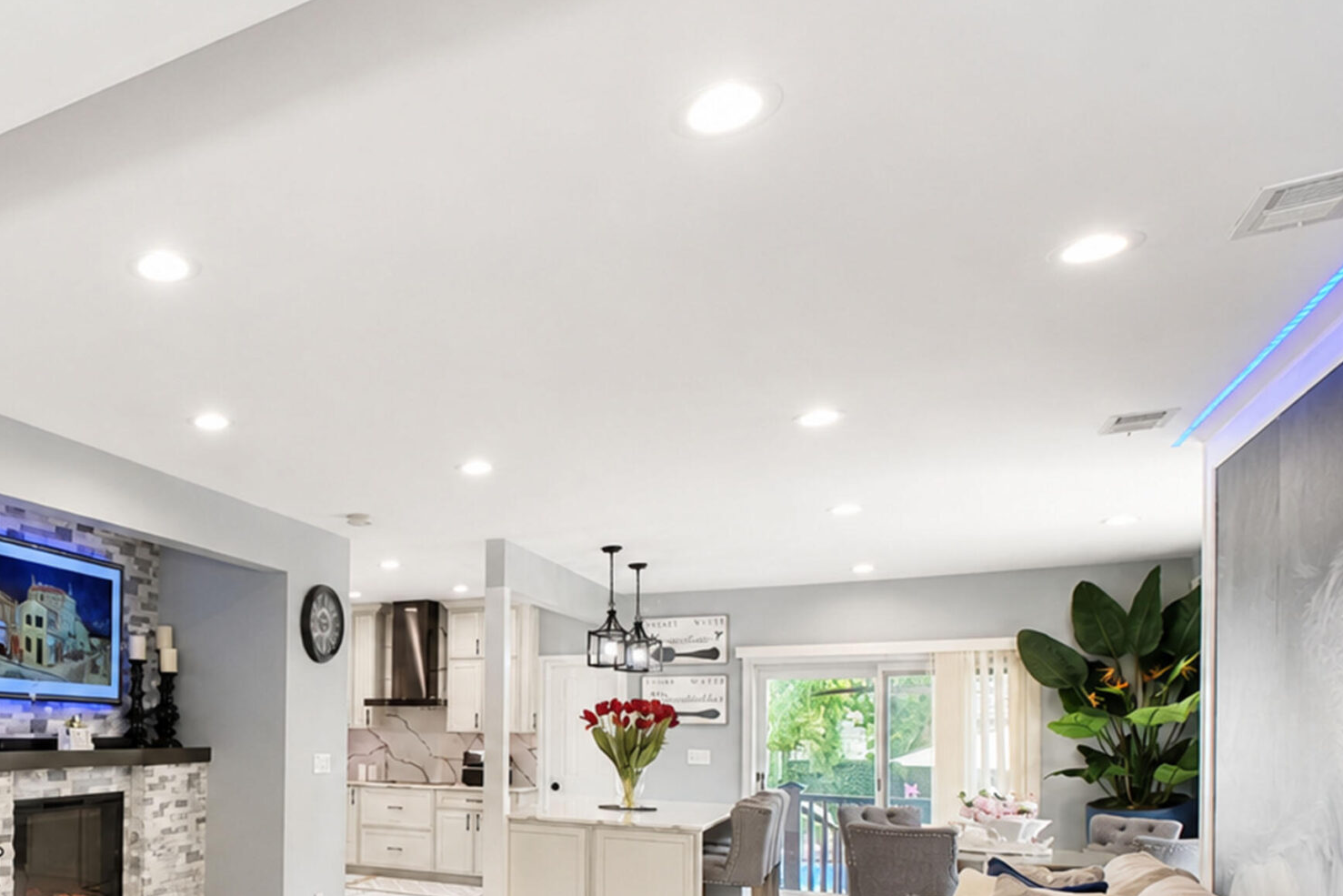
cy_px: 736
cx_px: 238
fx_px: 970
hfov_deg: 62.5
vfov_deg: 46.5
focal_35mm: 26
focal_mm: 10
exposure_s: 1/80
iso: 2000
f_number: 7.1
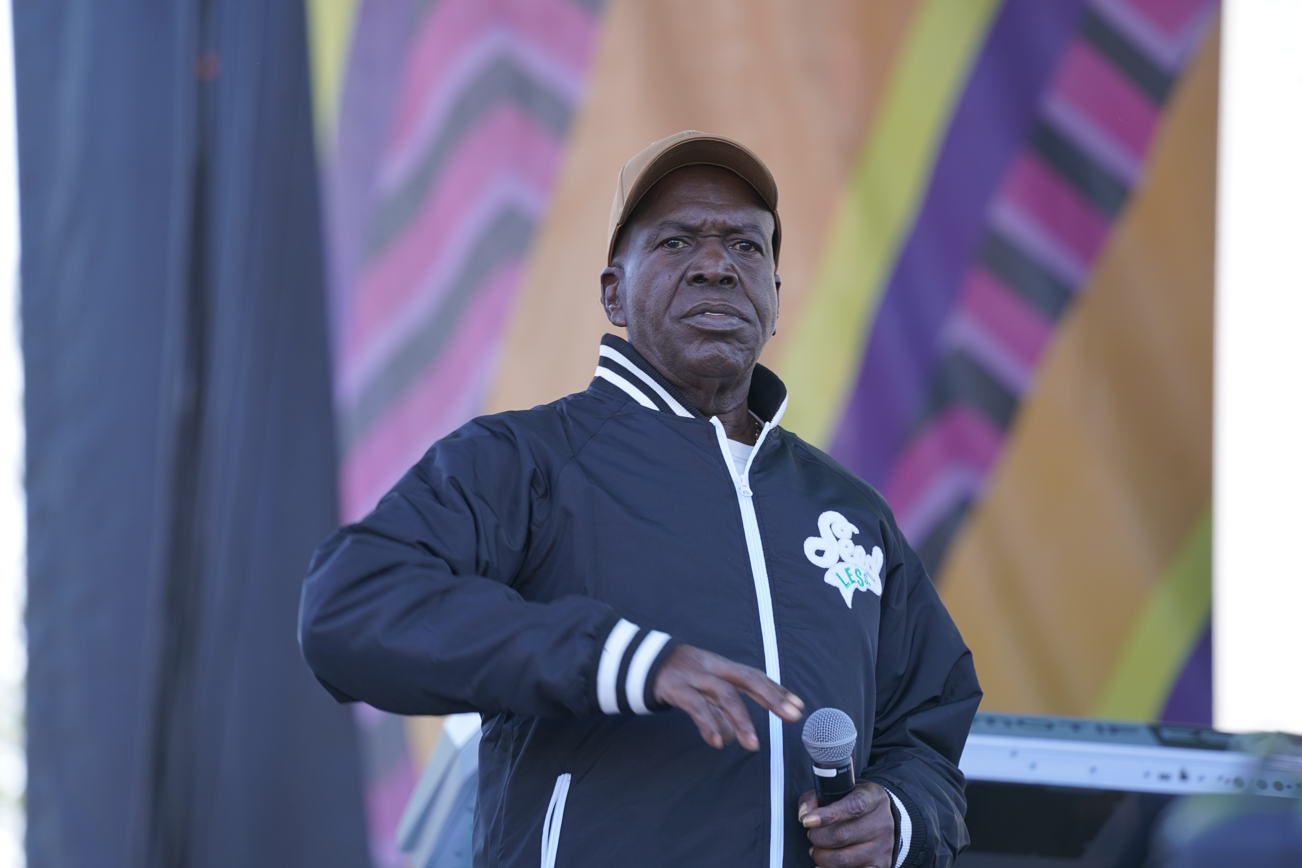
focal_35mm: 200
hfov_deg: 10.3
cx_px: 651
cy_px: 434
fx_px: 7233
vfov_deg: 6.9
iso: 320
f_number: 4
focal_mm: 200
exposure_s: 1/250
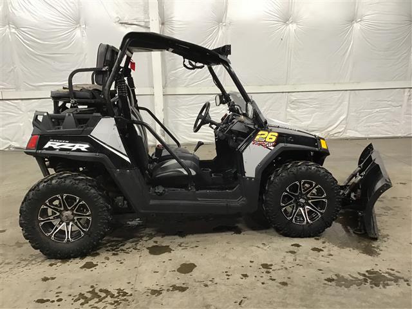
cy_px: 154
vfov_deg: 45.4
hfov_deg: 58.4
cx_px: 206
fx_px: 369
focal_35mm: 31
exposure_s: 1/30
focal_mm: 3.3
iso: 100
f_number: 2.4
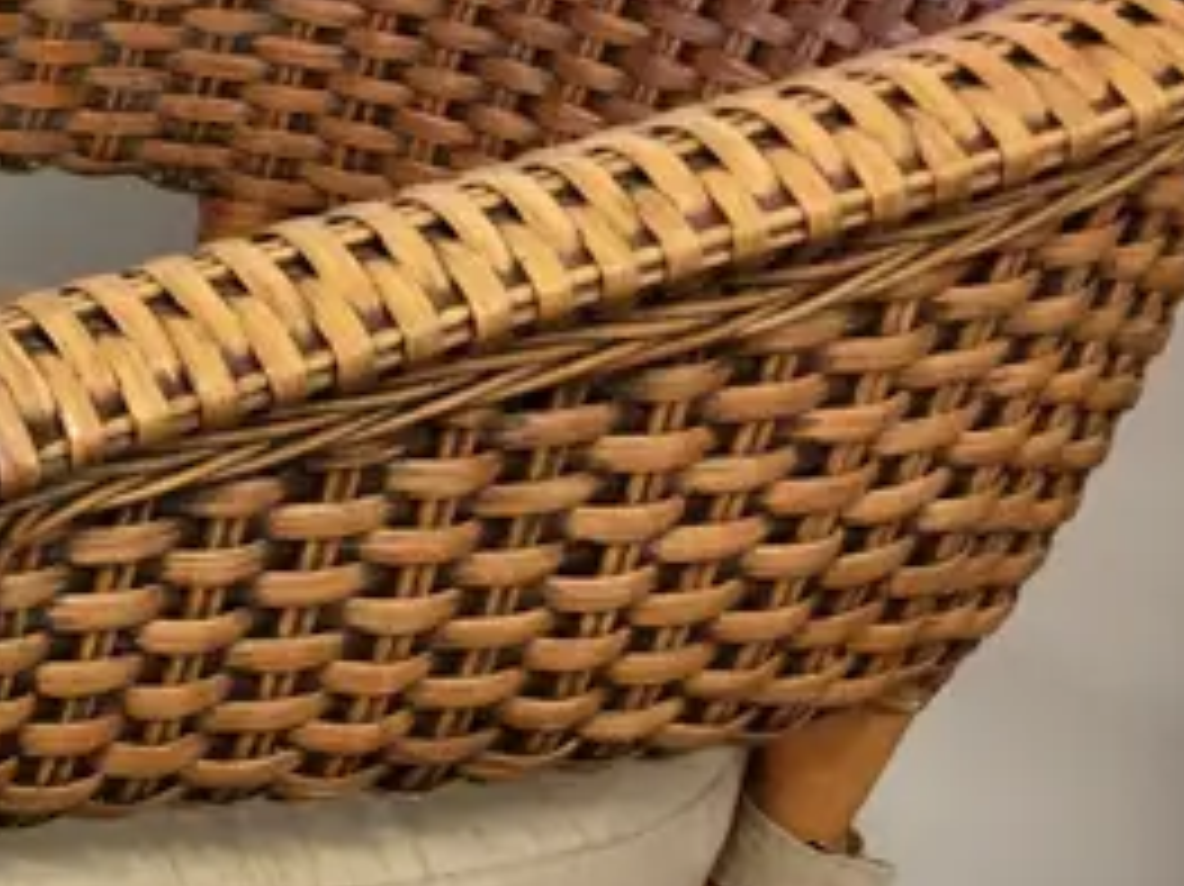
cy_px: 787
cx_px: -882
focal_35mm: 113
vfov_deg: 13.0
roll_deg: -1.2
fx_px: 3863
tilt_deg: -26.7
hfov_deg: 15.3
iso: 50
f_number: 2.2
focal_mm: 4.15
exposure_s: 1/17
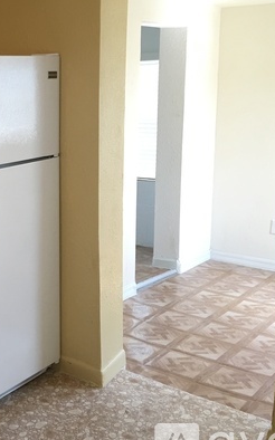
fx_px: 624
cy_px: 189
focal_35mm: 52
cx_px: -37
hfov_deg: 23.2
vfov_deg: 38.8
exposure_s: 1/15
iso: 32
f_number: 2.2
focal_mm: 4.15
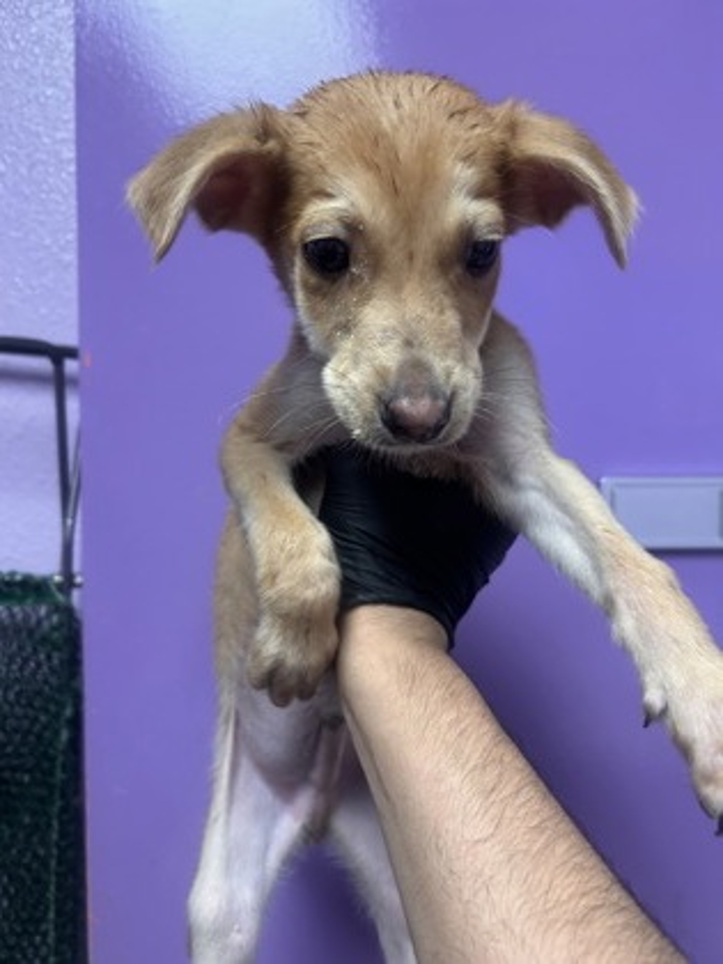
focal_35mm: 26
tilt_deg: -4.1
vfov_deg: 67.3
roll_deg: +2.0
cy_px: 482
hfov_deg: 53.1
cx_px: 362
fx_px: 724
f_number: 1.5
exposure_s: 1/60
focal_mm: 5.7
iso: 125
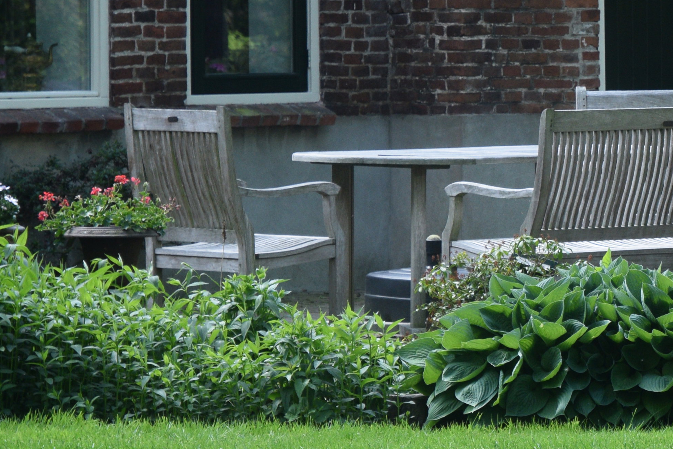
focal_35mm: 321
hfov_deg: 6.4
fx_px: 6000
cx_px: 734
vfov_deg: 4.3
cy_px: 86
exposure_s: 1/320
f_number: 4.5
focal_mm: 70
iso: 400
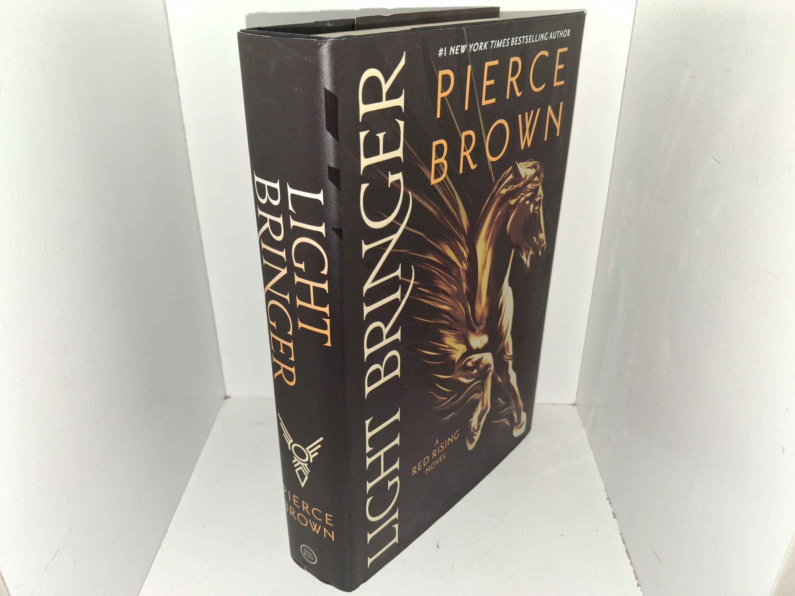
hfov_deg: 65.3
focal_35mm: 27
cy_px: 298
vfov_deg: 51.4
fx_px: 620
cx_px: 398
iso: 125
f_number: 1.8
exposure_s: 1/120
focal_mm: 4
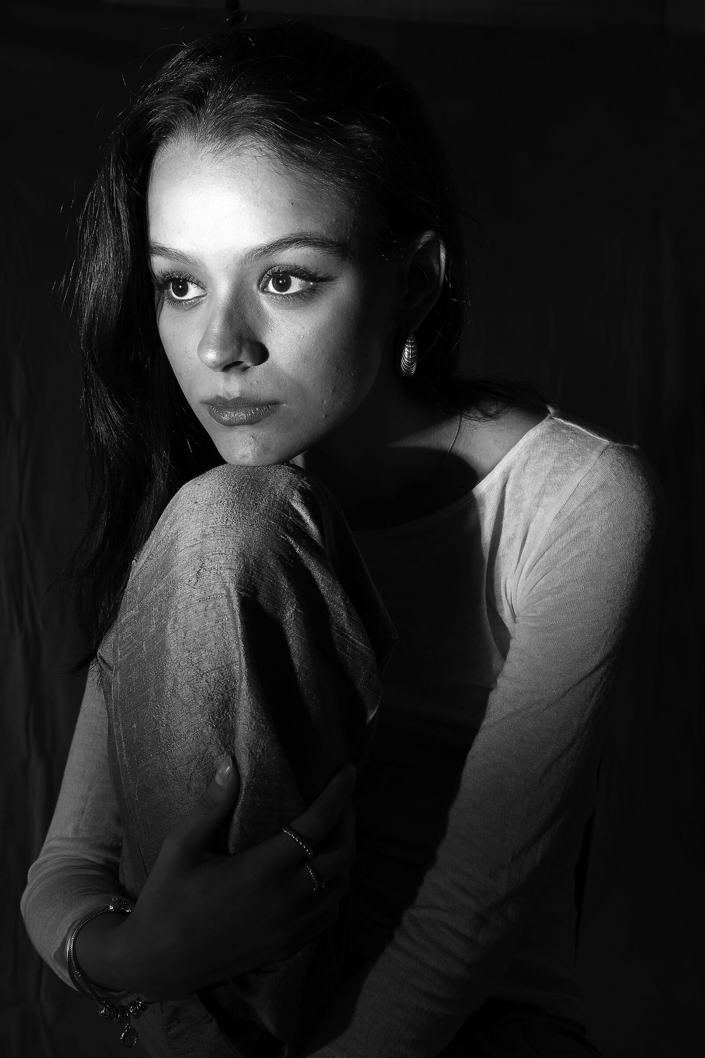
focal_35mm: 40
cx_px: 352
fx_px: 1190
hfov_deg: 33.0
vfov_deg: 47.9
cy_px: 529
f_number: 8
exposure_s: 1/200
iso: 100
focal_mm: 27
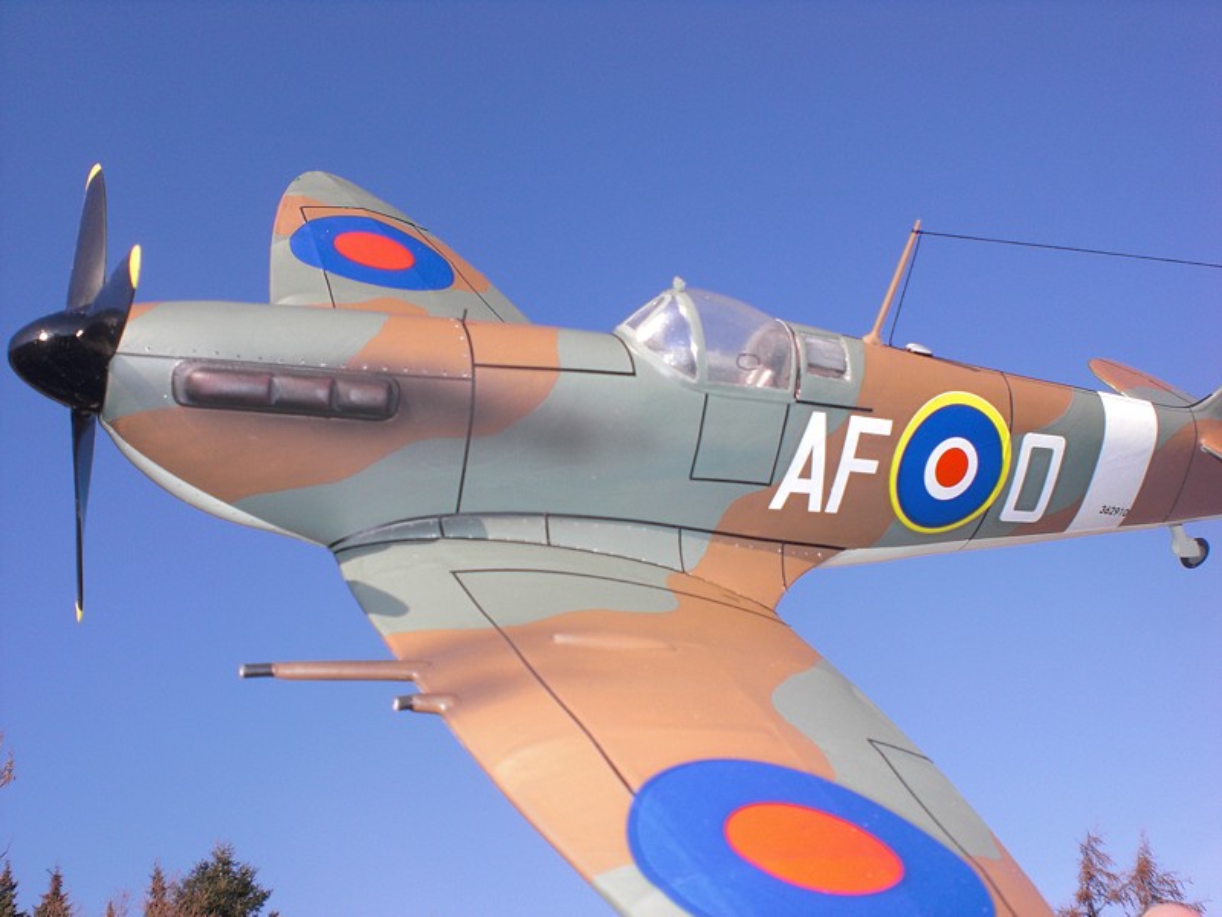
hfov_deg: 49.0
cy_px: 458
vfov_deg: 37.7
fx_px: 1341
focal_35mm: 38
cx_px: 611
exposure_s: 1/200
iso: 64
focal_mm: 6.3
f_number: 5.6
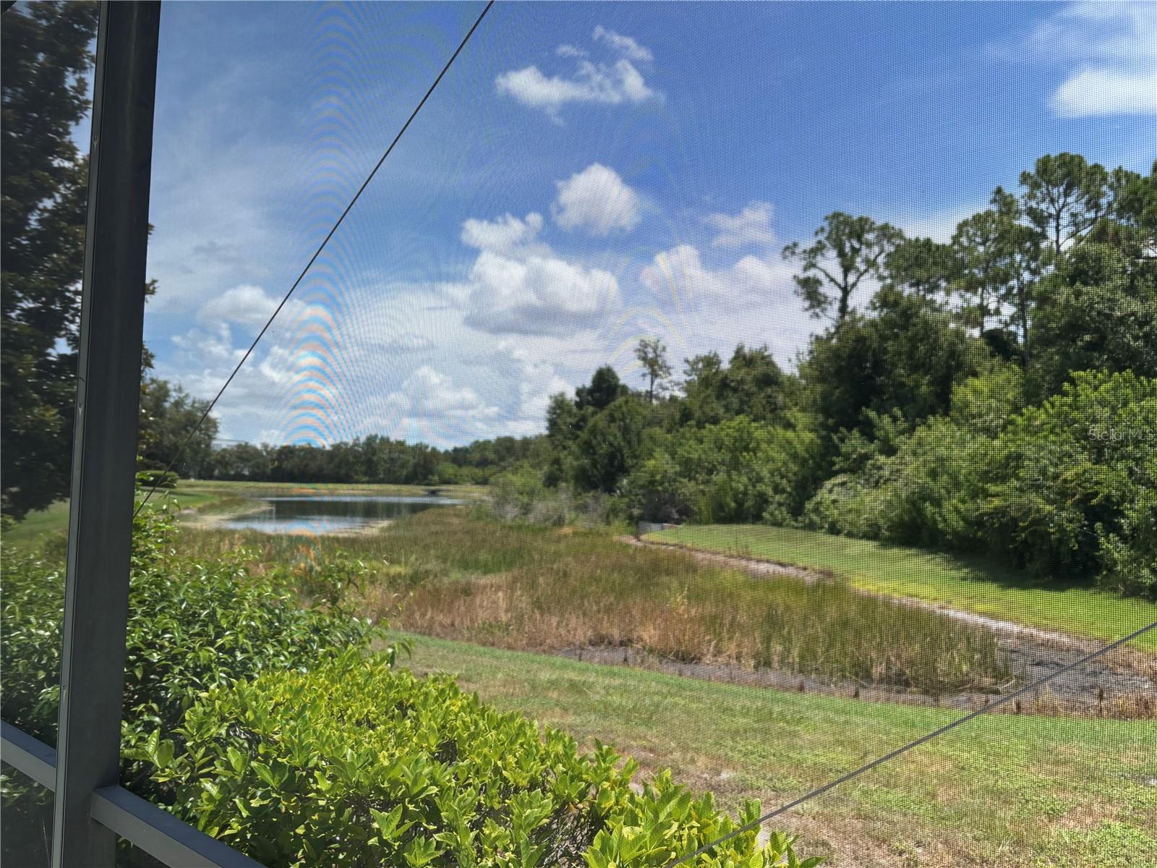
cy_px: 434
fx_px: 869
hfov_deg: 67.3
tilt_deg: +2.5
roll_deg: -0.6
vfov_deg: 53.1
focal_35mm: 26
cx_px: 578
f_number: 1.6
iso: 50
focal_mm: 5.96
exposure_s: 1/2451
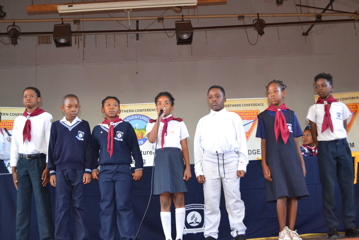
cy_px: 120
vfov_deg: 31.9
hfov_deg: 46.4
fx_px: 419
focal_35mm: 42
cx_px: 180
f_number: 4.5
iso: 1250
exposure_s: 1/60
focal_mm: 28
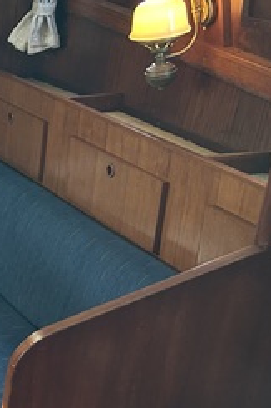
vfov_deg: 26.7
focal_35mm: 75
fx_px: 848
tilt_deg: -24.8
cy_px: 301
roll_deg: +1.2
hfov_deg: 15.4
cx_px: -231
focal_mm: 5.7
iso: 125
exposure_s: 1/103
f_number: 1.5
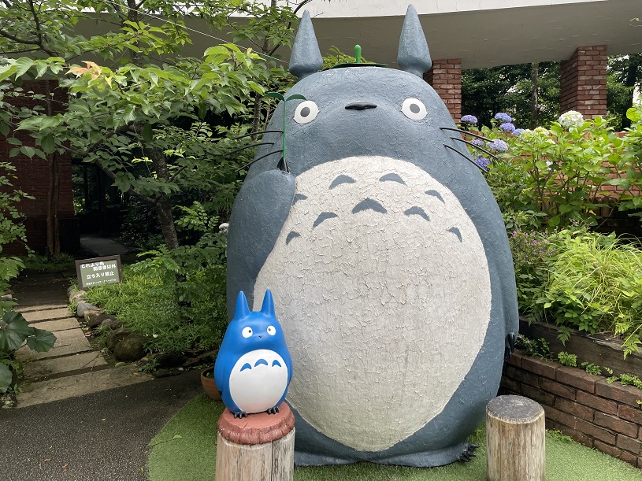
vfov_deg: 53.1
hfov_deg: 67.3
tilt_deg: -3.8
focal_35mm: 26
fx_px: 482
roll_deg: +1.1
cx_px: 321
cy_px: 240
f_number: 1.6
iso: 32
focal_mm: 4.2
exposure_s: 1/491
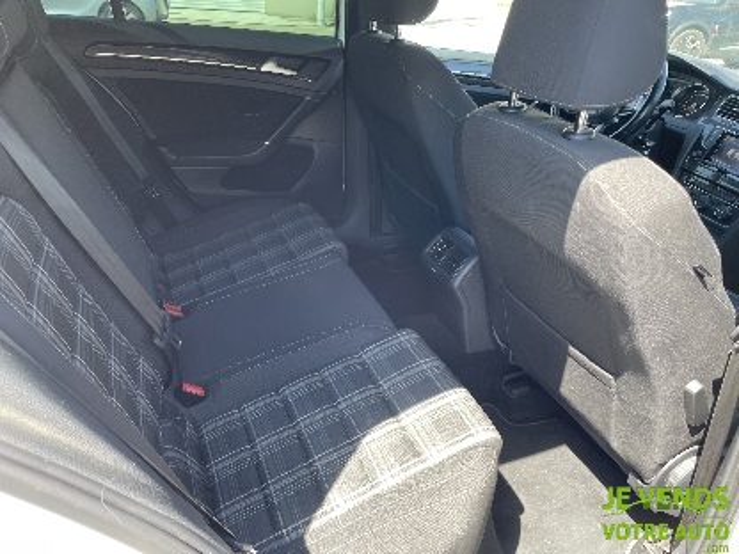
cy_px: 277
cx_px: 370
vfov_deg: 53.1
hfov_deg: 67.3
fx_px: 555
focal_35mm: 26
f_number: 1.6
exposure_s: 1/121
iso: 40
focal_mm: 4.2
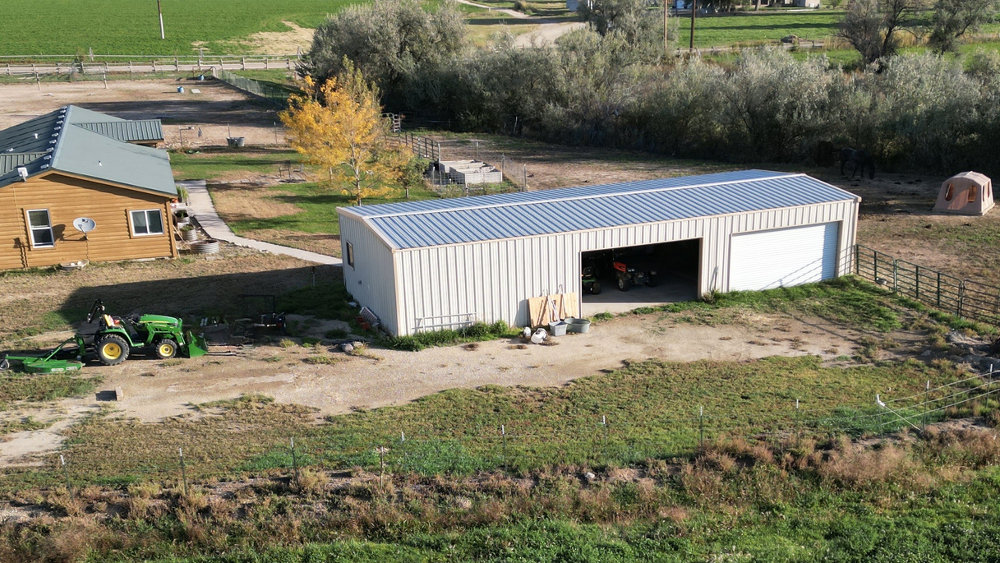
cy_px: 424
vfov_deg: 26.8
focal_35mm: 44
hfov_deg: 46.3
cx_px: 561
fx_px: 1167
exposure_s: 1/1500
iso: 130
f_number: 1.7
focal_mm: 6.72
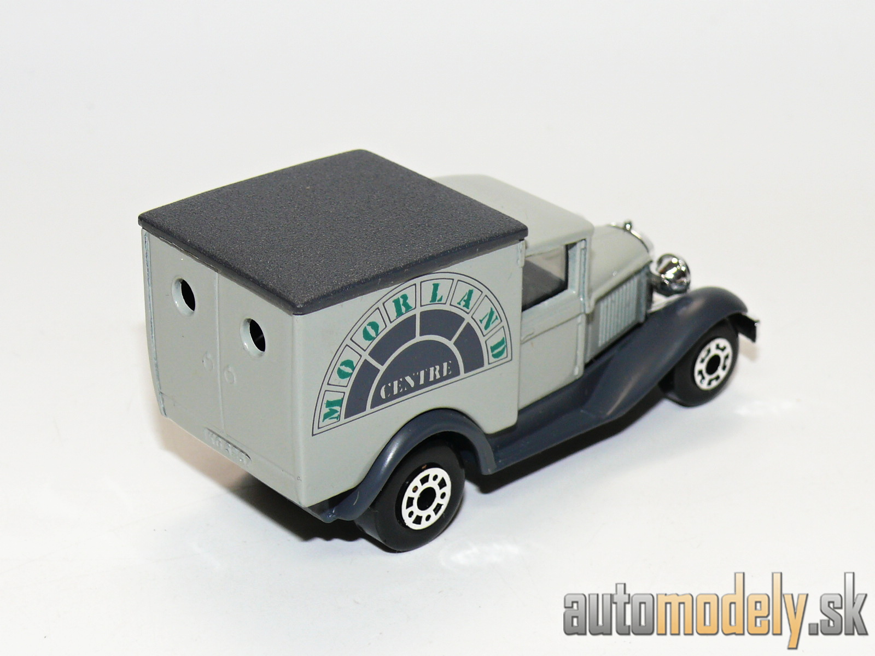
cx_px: 438
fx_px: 2199
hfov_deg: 22.5
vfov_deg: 17.0
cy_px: 328
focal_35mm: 87
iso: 100
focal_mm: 12.3
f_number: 4
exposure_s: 1/30
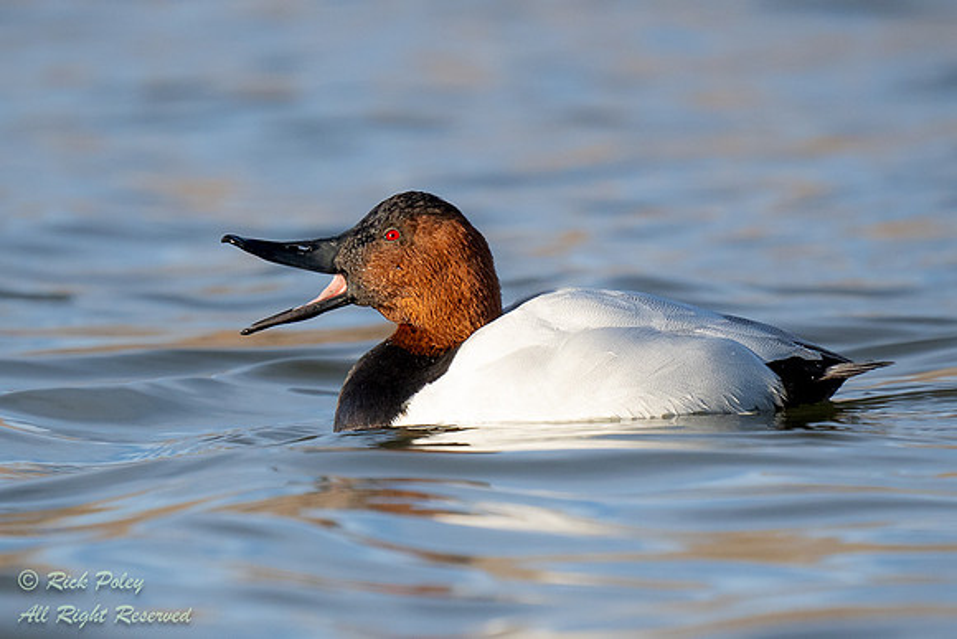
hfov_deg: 2.0
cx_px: 408
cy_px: 373
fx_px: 27964
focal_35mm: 1052
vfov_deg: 1.3
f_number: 7.1
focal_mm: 600
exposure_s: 1/4000
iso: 2000
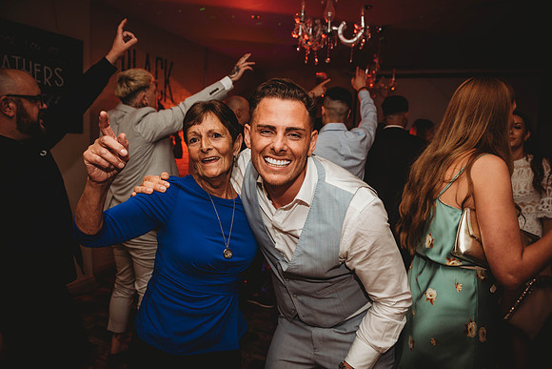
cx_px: 276
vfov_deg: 53.2
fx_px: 368
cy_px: 184
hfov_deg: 73.7
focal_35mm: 24
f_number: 4
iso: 400
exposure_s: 1/80
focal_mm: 24
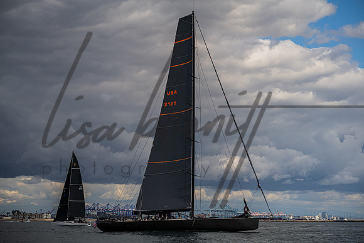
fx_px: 1011
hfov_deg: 20.4
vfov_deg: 13.7
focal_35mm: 100
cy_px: 122
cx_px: 182
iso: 400
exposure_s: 1/5000
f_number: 5.6
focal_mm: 100
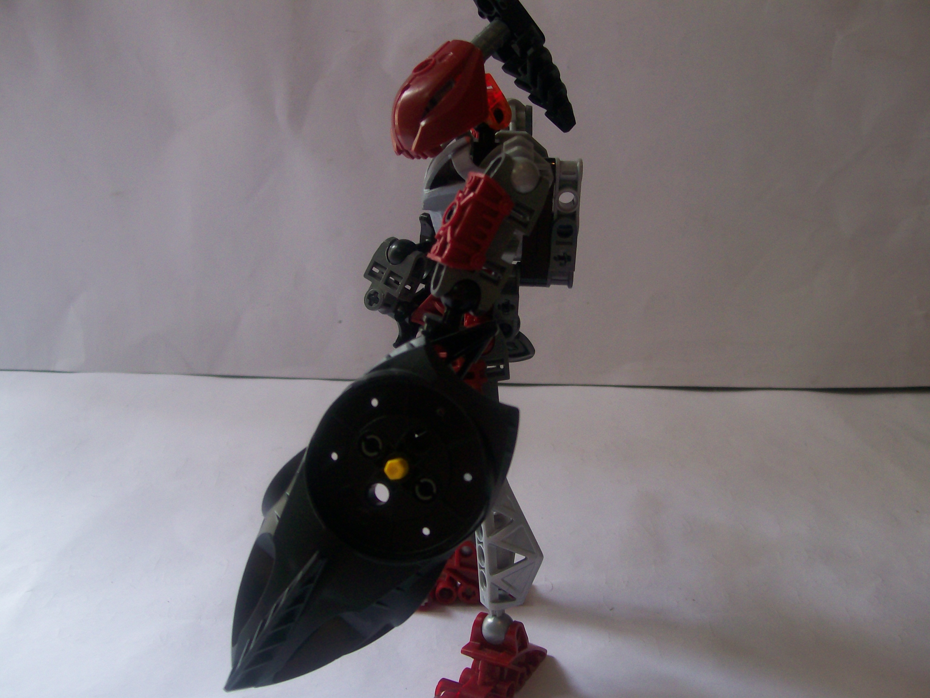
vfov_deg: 39.7
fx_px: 967
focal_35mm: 36
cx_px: 465
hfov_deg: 51.4
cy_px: 349
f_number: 2.7
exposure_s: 1/82.4
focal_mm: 6
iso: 80
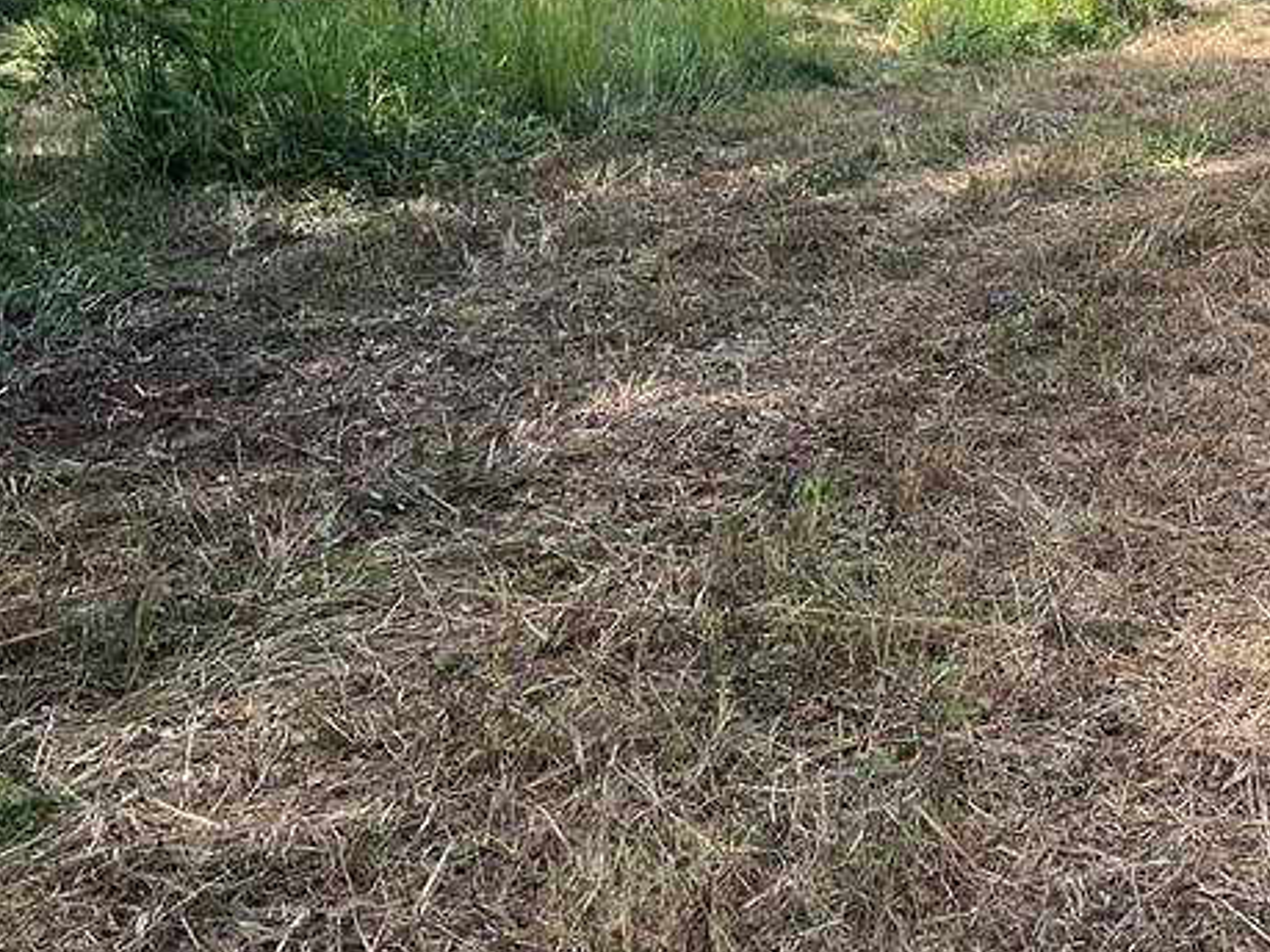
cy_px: 113
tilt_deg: -17.4
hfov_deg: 29.8
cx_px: 1408
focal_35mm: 58
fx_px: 2127
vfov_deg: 24.6
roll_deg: +1.4
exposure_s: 1/943
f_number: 1.6
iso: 50
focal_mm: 5.1
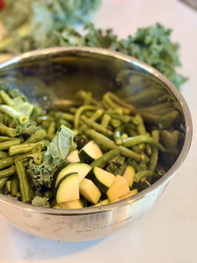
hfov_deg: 30.3
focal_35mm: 48
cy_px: 132
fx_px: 364
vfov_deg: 39.7
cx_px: 98
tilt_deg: -45.9
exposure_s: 1/60
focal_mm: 6.76
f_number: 1.78
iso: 125
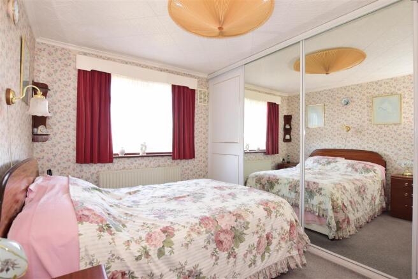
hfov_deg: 100.4
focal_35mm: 15
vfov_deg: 77.3
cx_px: 209
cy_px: 140
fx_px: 174
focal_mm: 10
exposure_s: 1/25
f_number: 5.6
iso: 400
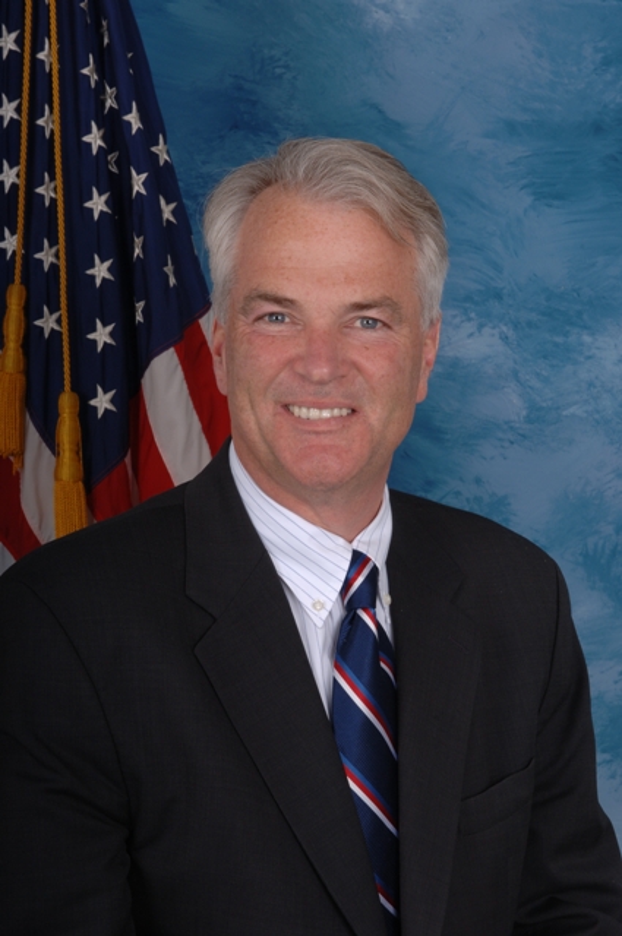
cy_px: 468
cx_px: 311
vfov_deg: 20.9
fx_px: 2534
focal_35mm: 98
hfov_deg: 14.0
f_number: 22
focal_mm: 65
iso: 160
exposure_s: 1/250
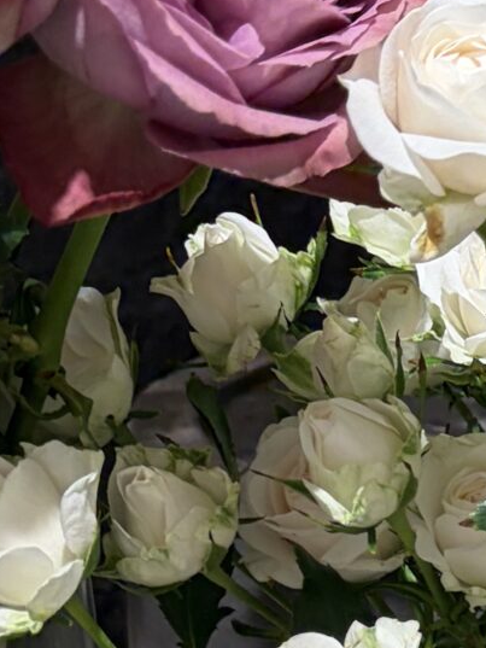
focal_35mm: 124
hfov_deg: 10.5
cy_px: 629
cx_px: 1116
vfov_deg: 15.6
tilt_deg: -29.4
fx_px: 2320
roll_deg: -4.8
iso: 50
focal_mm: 5.96
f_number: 1.6
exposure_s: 1/100
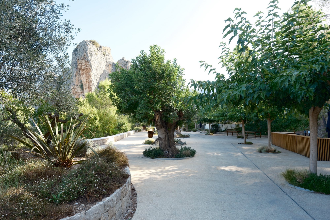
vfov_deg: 61.9
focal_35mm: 20
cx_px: 165
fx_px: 183
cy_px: 110
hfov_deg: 84.0
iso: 320
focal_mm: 13
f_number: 5.6
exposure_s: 1/160
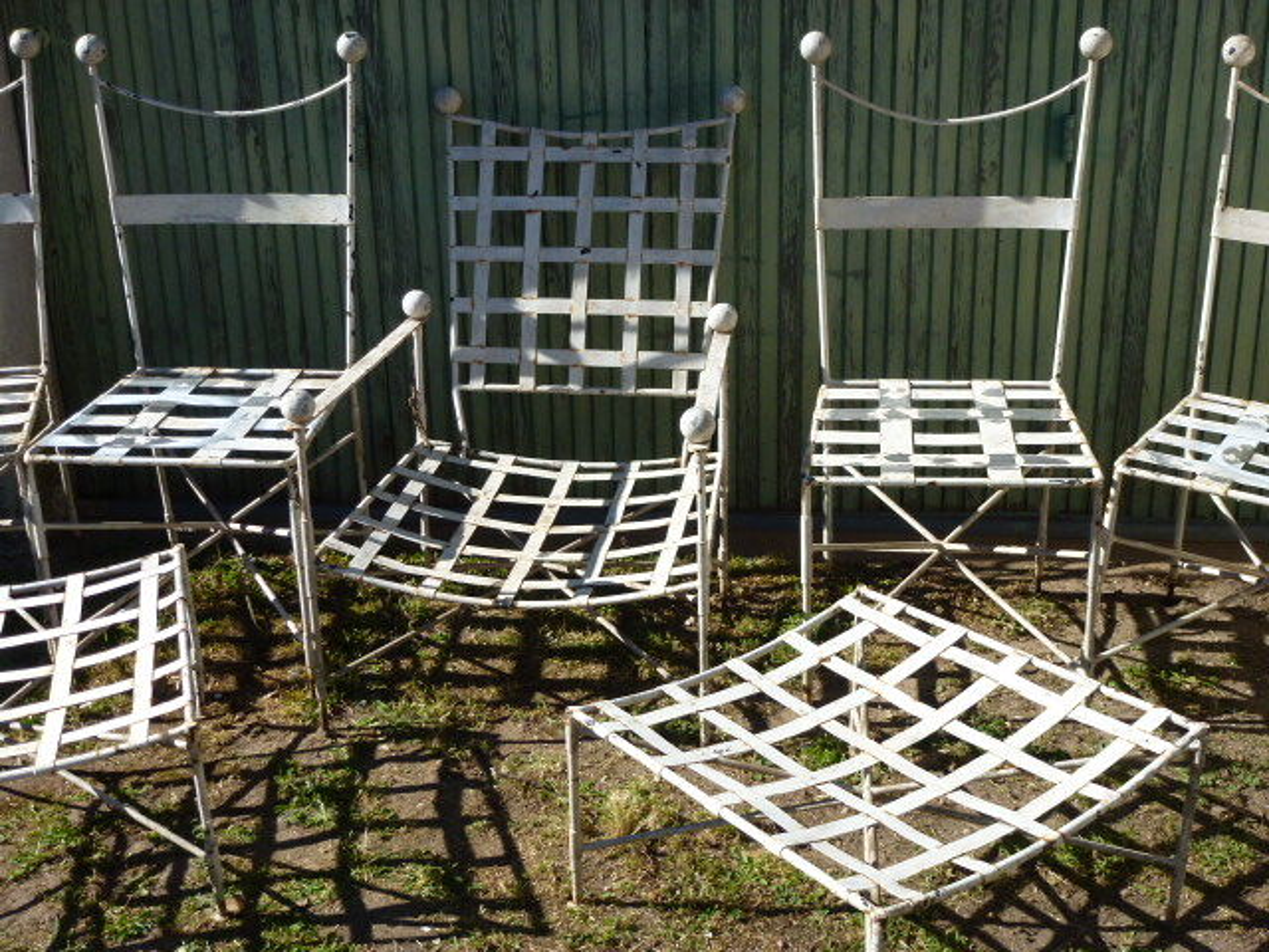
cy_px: 476
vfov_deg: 31.5
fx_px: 1686
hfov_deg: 41.2
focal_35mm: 46
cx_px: 634
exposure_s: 1/640
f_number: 4
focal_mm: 8
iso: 100
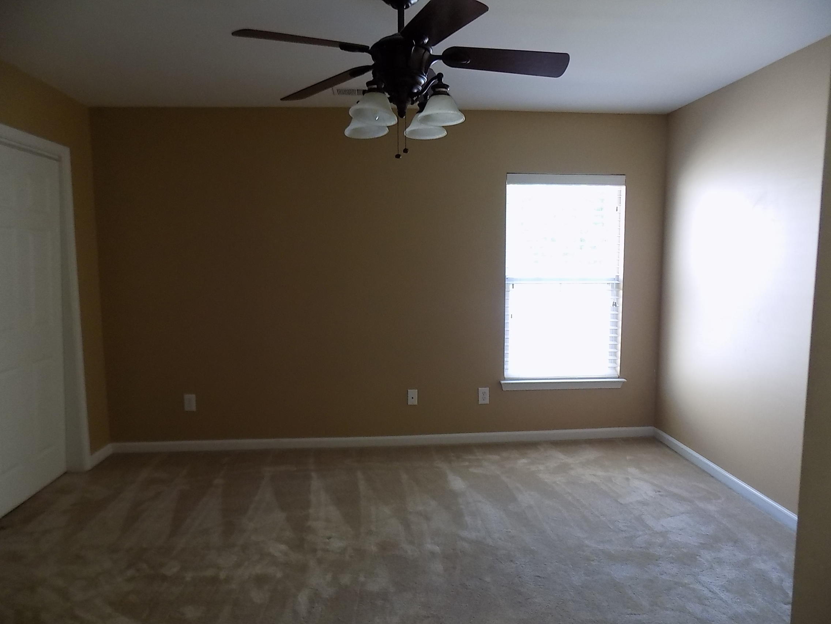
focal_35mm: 23
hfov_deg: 73.9
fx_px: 552
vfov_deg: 58.9
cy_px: 312
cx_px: 416
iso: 200
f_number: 3.1
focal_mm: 4
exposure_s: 1/30
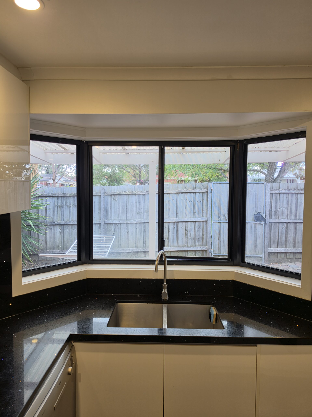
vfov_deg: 73.9
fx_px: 276
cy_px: 208
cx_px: 156
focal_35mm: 23
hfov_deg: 58.9
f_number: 1.4
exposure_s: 1/100
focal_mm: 6.5
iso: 50
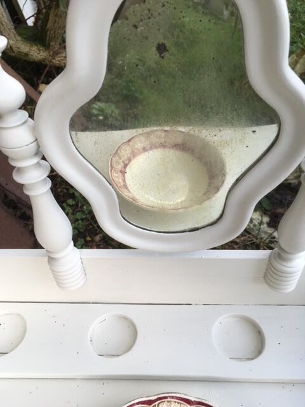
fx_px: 341
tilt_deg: -51.6
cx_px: 152
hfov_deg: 48.2
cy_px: 204
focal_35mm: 29
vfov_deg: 61.7
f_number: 2.2
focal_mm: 4.15
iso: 32
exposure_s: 1/100
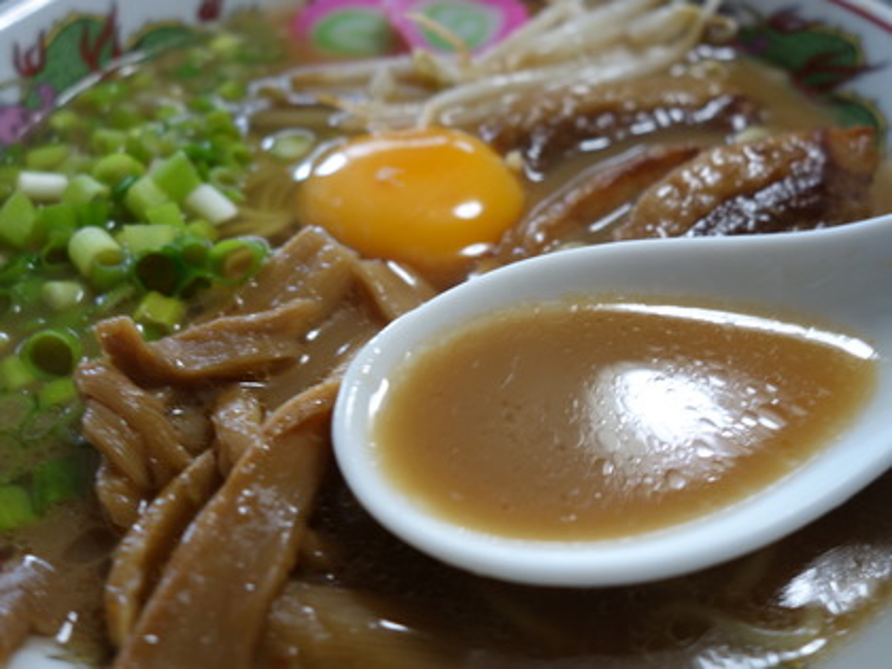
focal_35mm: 28
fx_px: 722
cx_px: 446
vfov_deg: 49.7
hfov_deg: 63.4
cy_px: 334
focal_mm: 10.4
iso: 160
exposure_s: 1/40
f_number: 2.5
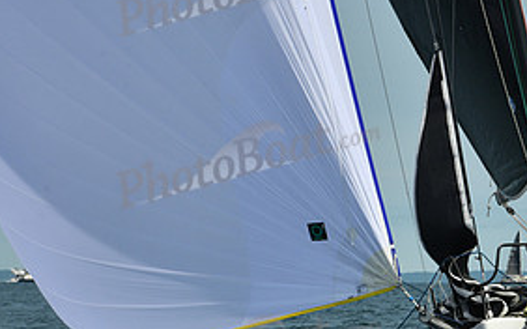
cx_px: 478
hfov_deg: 5.9
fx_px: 5111
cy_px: 231
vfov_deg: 3.7
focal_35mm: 356
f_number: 11
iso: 320
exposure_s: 1/1000
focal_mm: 170
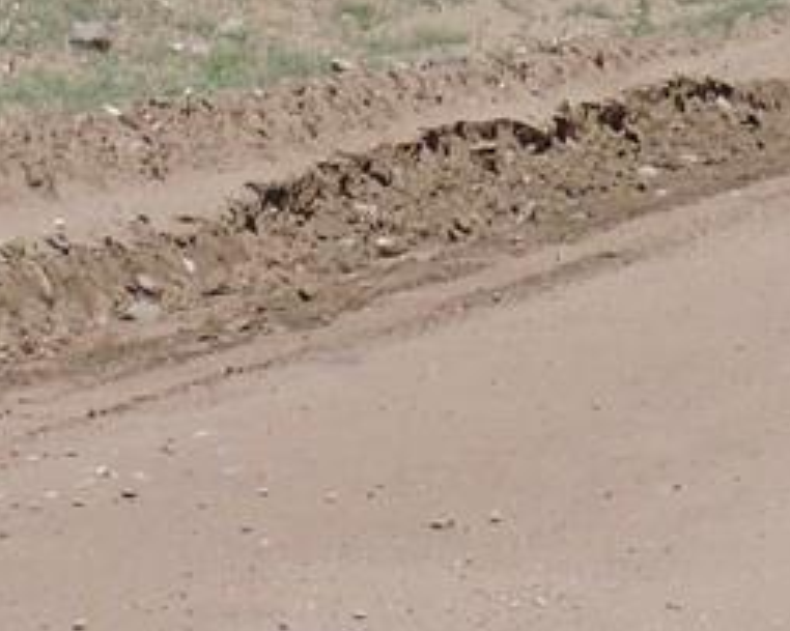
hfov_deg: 6.2
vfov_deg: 4.9
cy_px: -883
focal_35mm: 308
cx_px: 1113
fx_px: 7199
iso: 100
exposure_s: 1/1250
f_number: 4
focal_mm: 8.9
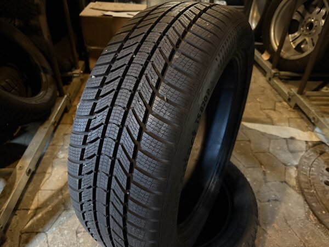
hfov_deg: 71.6
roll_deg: -1.7
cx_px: 164
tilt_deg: -37.1
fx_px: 228
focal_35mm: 24
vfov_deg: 56.8
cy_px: 124
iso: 1250
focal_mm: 6.76
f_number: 1.78
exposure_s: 1/25
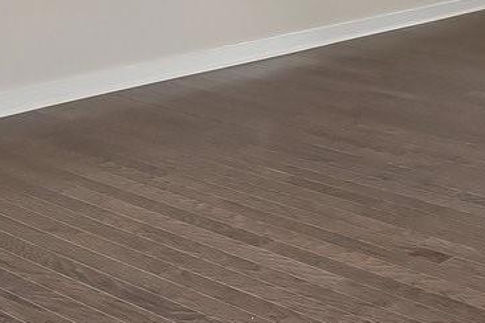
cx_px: 395
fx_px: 1132
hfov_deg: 23.8
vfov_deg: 14.9
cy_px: -181
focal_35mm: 84
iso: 400
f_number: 8
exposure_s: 1/30
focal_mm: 10
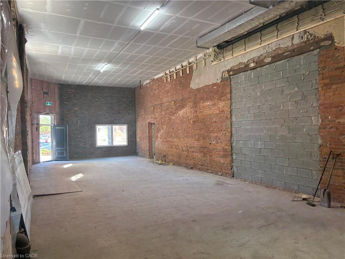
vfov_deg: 53.1
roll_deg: +2.3
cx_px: 172
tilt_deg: +0.0
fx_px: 259
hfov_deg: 67.3
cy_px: 130
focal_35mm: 26
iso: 200
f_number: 1.6
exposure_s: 1/120
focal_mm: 5.96
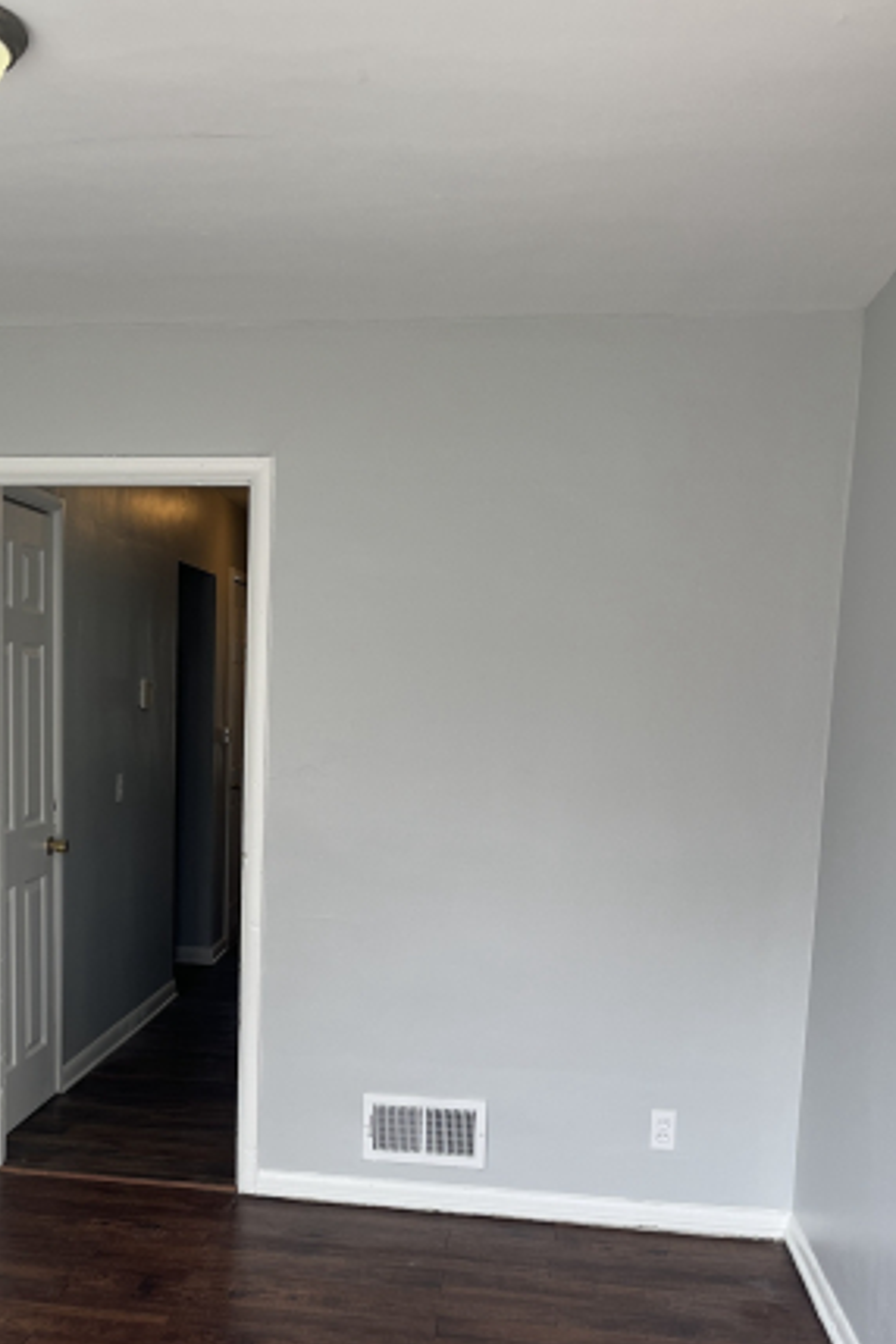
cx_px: 207
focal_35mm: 42
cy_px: 916
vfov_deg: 45.6
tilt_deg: -9.2
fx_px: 1568
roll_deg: -0.9
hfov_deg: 31.2
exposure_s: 1/251
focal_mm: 5.1
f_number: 1.6
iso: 40
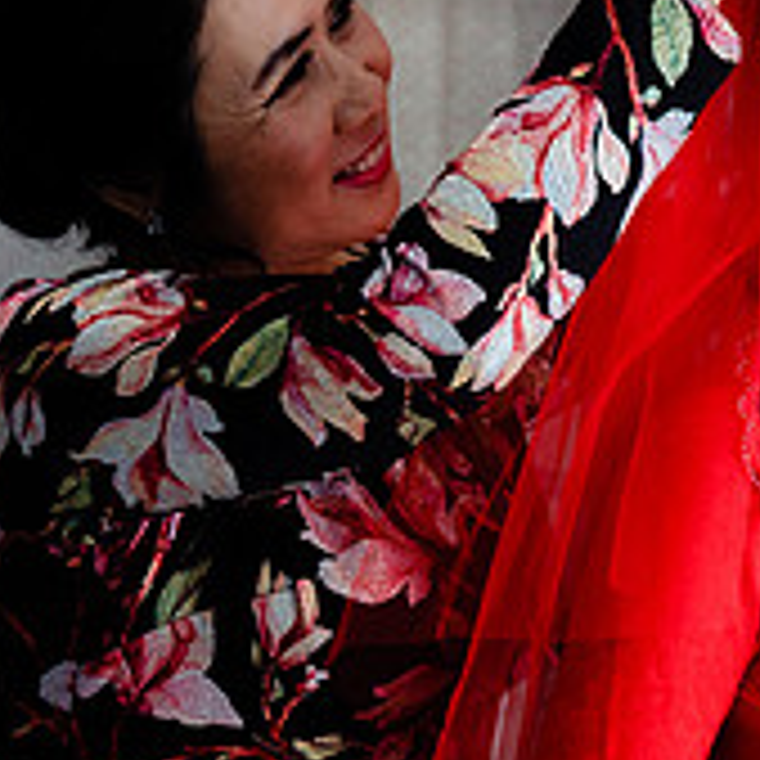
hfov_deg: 12.9
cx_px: 738
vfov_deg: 13.0
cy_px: 393
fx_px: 3328
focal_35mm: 134
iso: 250
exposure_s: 1/200
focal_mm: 46
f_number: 3.5
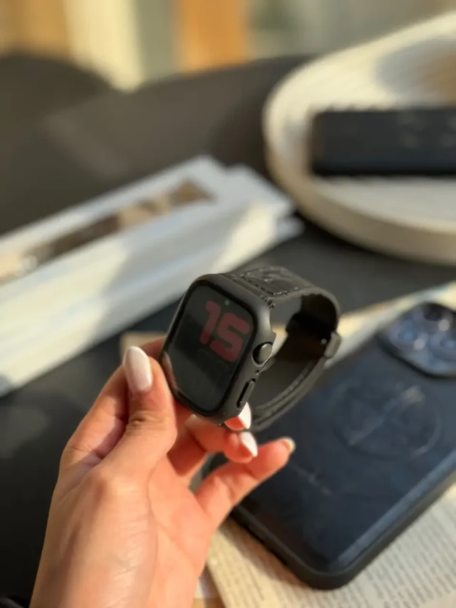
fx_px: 843
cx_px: 228
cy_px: 304
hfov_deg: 30.3
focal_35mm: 48
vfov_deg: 39.7
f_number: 1.78
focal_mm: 6.86
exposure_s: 1/1263
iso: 64
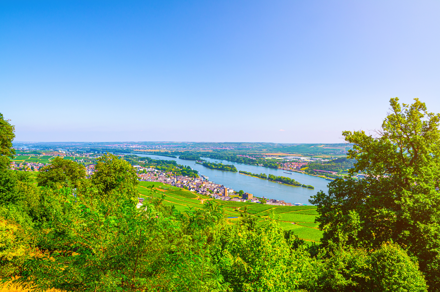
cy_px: 146
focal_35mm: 26
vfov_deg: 50.2
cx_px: 220
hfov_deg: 70.5
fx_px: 311
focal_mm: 17
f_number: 7.1
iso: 100
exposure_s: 1/80
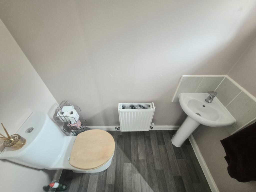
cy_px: 96
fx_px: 96
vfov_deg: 89.9
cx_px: 128
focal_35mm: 13
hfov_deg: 106.2
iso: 1000
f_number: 2.2
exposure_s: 1/50
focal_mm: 2.2
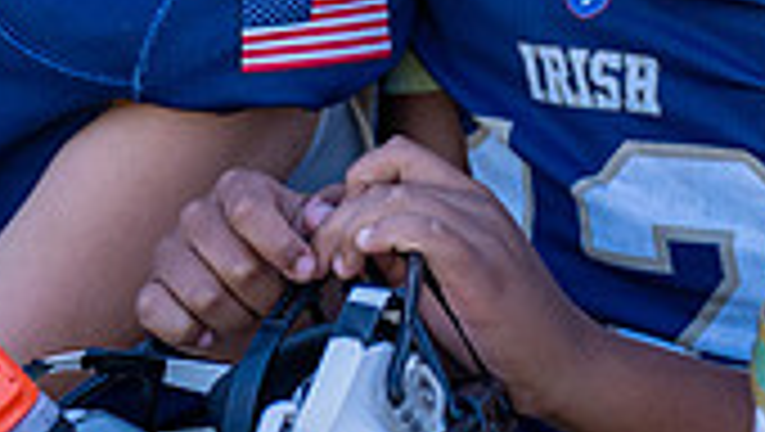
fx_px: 10558
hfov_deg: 4.1
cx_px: 687
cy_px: -266
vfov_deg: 2.3
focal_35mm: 520
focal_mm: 125
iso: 200
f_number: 2.8
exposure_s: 1/1250
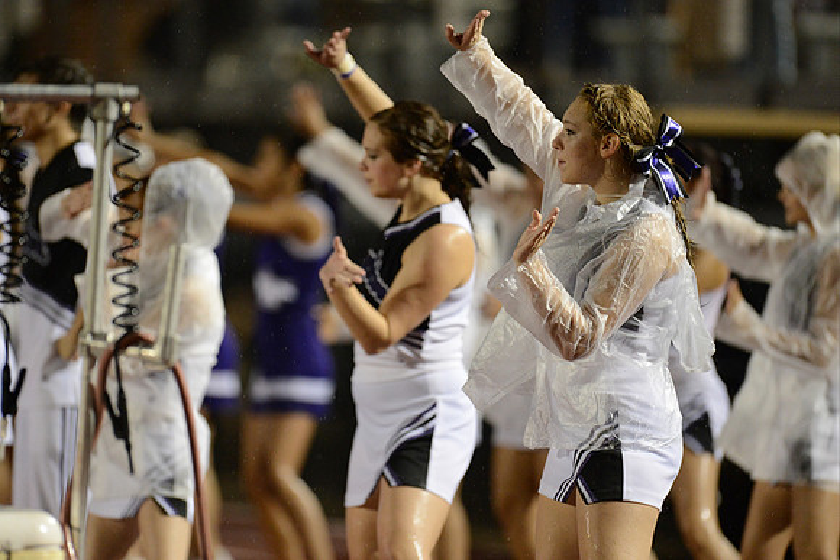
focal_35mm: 400
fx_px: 9335
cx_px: 420
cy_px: 280
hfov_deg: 5.2
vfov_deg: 3.4
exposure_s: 1/1000
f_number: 2.8
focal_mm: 400
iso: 5000
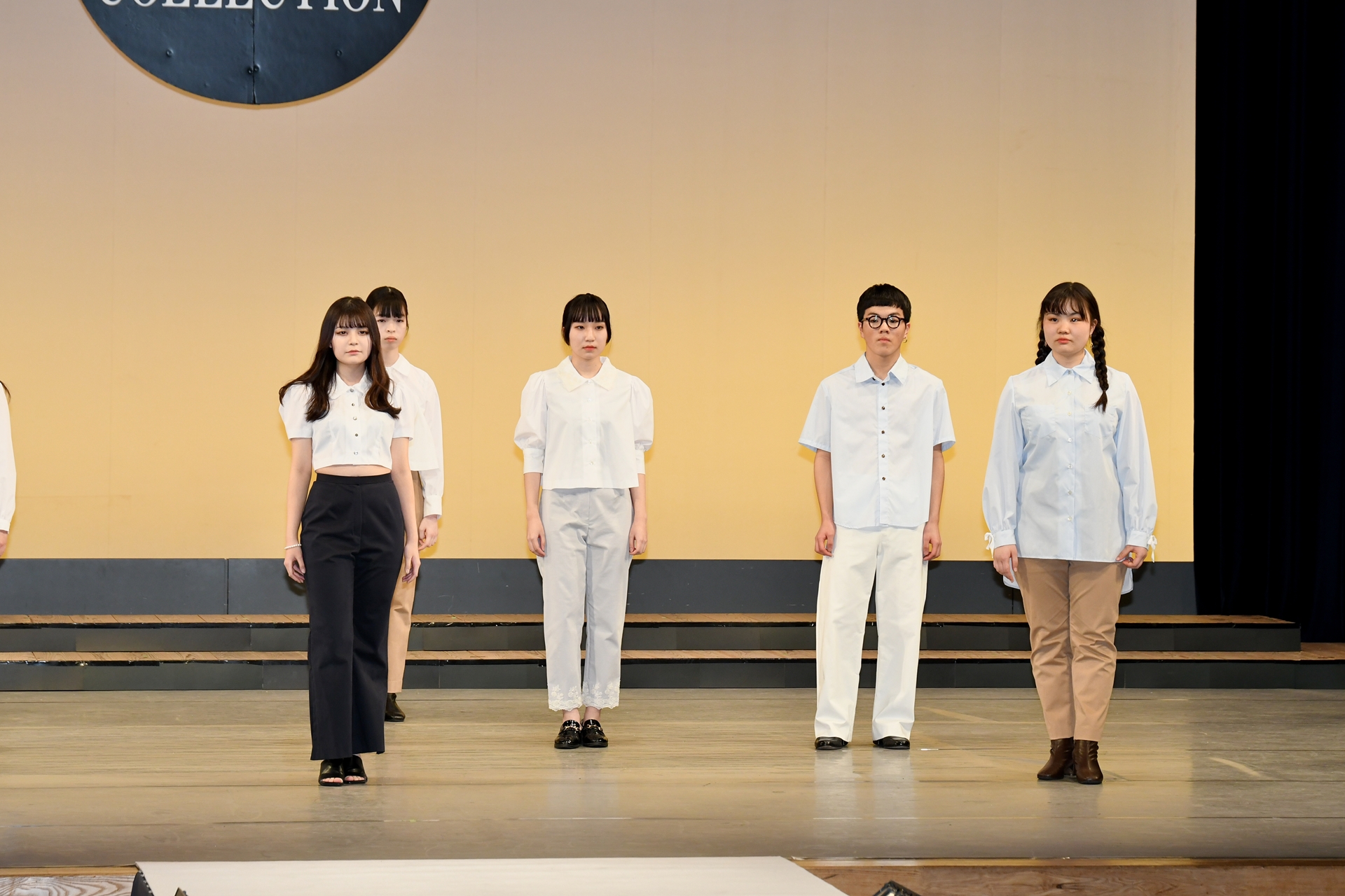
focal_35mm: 142
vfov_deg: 9.6
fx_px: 5324
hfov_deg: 14.4
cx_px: 672
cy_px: 448
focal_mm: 95
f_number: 5.6
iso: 800
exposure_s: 1/250
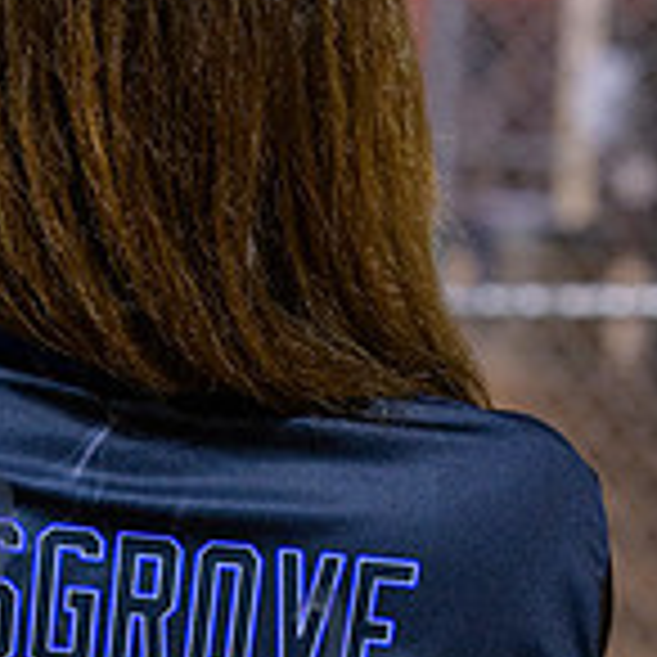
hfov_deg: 9.5
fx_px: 3930
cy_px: 652
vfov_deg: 9.5
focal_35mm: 183
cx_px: 158
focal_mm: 70
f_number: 5
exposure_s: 1/250
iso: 4000
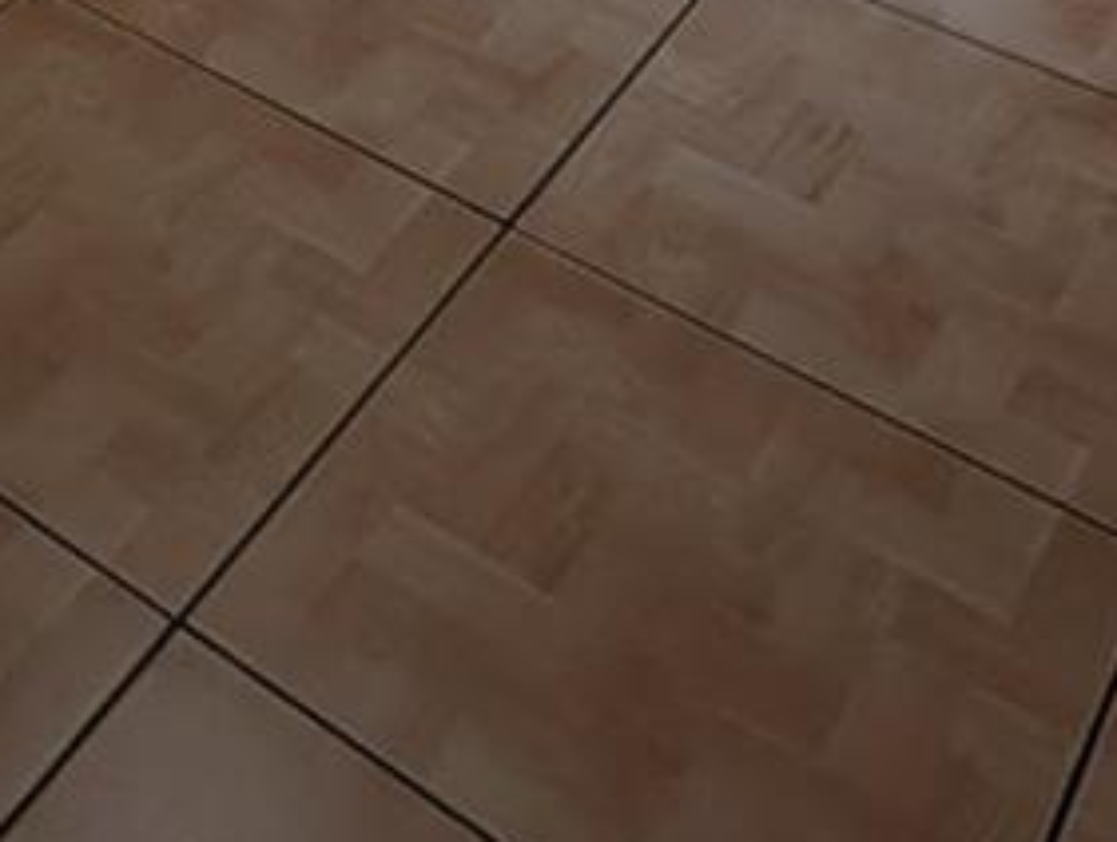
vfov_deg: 13.1
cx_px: -223
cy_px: -1394
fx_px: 2199
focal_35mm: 68
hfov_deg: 25.6
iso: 161
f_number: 1.95
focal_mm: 2.23
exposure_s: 1/120
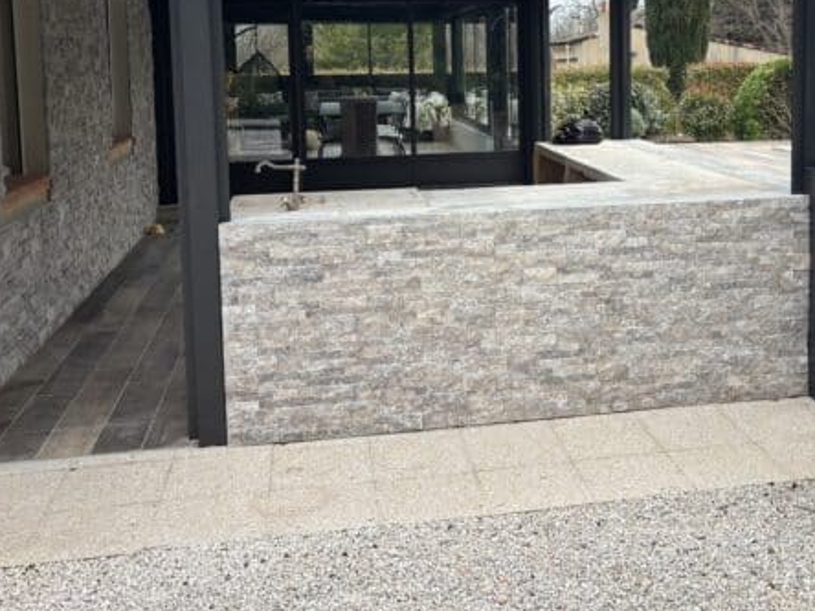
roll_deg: +1.1
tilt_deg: -4.7
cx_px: 538
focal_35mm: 45
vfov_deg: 31.5
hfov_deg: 41.6
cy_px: 136
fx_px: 1059
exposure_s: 1/1381
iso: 50
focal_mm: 5.96
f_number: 1.6
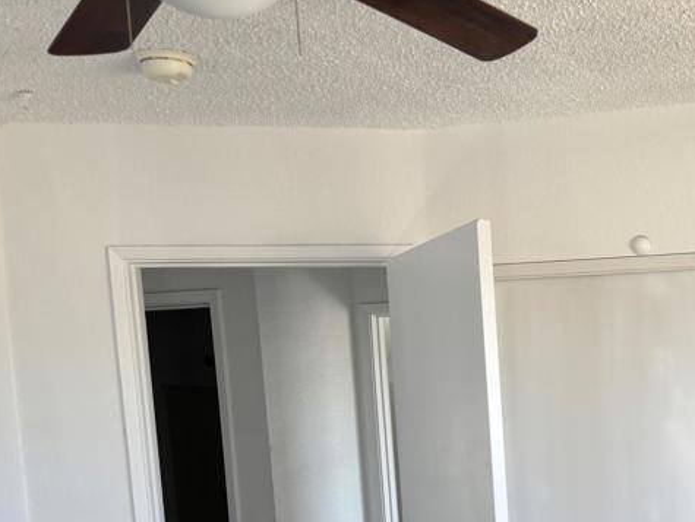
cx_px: 742
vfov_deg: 24.6
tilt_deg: -7.2
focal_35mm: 56
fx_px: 1125
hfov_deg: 31.0
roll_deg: +1.5
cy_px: 557
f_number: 1.6
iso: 40
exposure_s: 1/121
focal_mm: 5.96
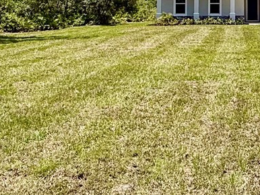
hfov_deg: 31.2
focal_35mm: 58
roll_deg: +0.9
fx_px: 436
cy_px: -20
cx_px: 249
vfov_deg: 23.7
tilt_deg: +5.0
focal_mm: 2.22
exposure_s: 1/2717
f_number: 2.2
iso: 50
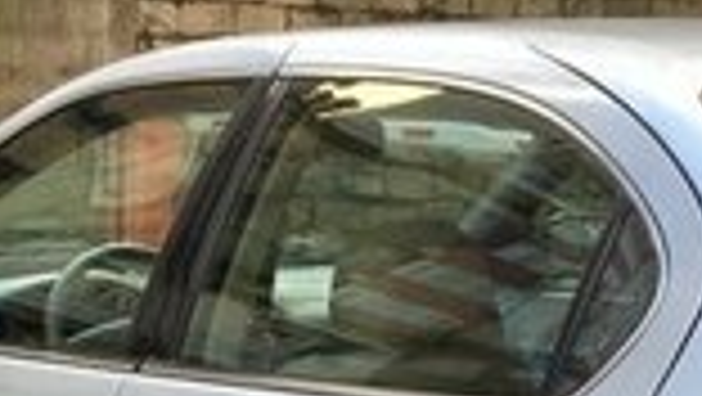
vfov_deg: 8.5
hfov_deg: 16.0
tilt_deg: -17.6
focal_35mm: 134
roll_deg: -2.2
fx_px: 2496
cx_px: 328
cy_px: 875
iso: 25
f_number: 2.2
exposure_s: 1/120
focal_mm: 4.15
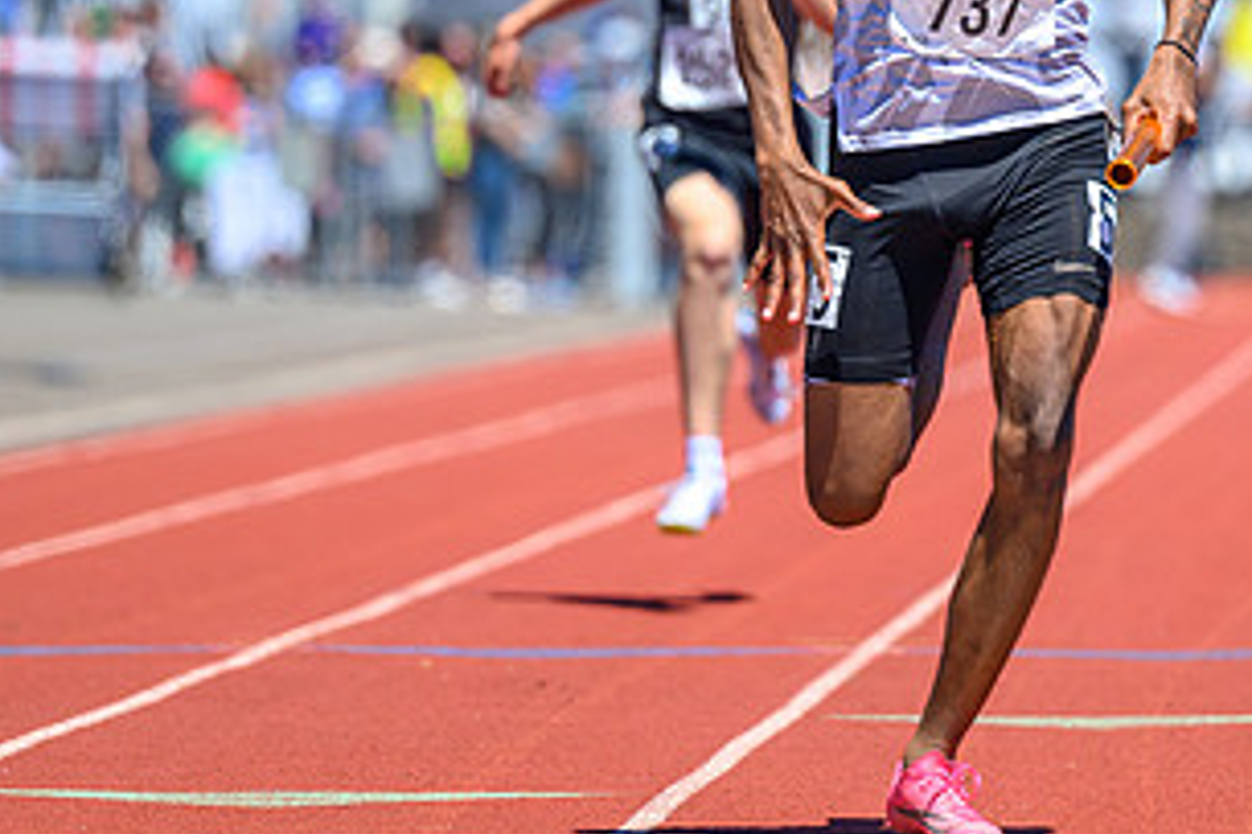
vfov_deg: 2.9
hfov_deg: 4.3
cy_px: 59
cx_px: 853
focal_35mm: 475
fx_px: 16510
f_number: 2.8
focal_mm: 200
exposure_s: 1/2500
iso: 140
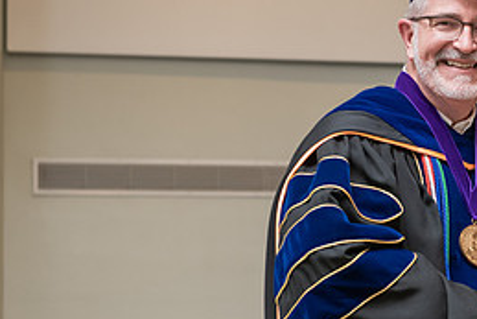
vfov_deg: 9.9
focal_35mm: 139
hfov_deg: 14.5
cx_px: 501
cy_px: 224
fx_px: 1843
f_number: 4.5
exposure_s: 1/200
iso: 1600
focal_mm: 62
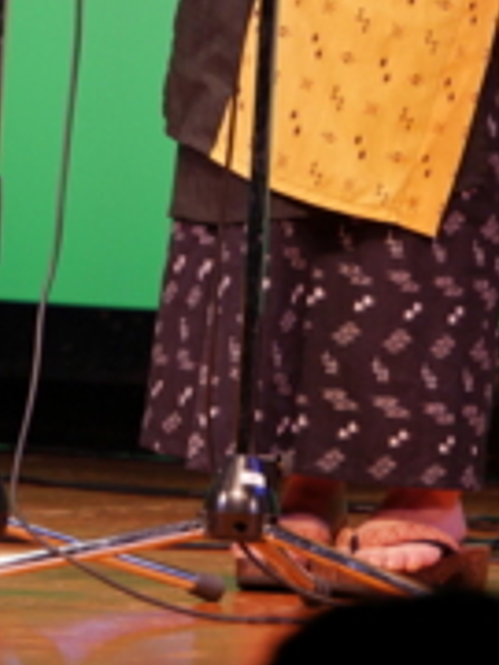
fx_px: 9053
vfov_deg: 4.2
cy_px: -196
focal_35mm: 471
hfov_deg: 3.2
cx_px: 135
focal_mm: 85
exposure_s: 1/200
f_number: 2.8
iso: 640
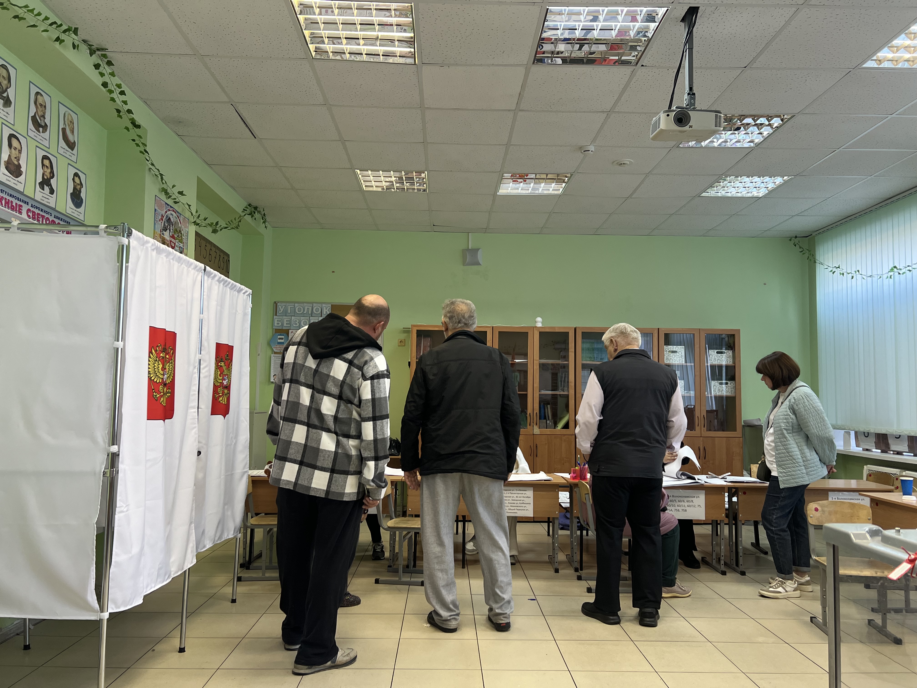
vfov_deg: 53.1
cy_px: 344
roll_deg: -0.5
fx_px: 689
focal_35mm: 26
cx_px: 458
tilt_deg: +4.5
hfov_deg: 67.3
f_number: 1.5
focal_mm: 5.7
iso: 125
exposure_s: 1/100
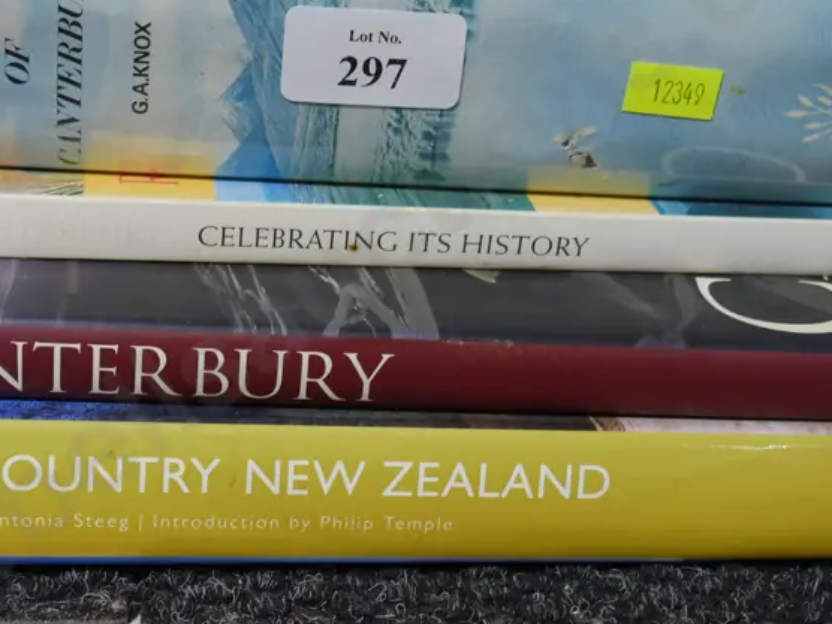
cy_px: 278
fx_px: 1682
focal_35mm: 70
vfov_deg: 21.0
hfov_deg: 27.7
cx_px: 340
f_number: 4.1
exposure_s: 1/60
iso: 400
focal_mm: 19
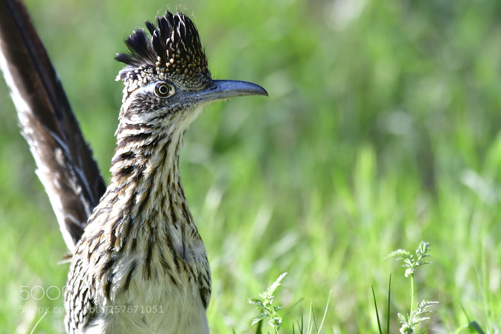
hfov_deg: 2.1
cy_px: 167
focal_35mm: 975
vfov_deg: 1.4
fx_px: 13565
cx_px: 250
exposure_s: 1/2000
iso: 1400
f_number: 4.8
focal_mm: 650
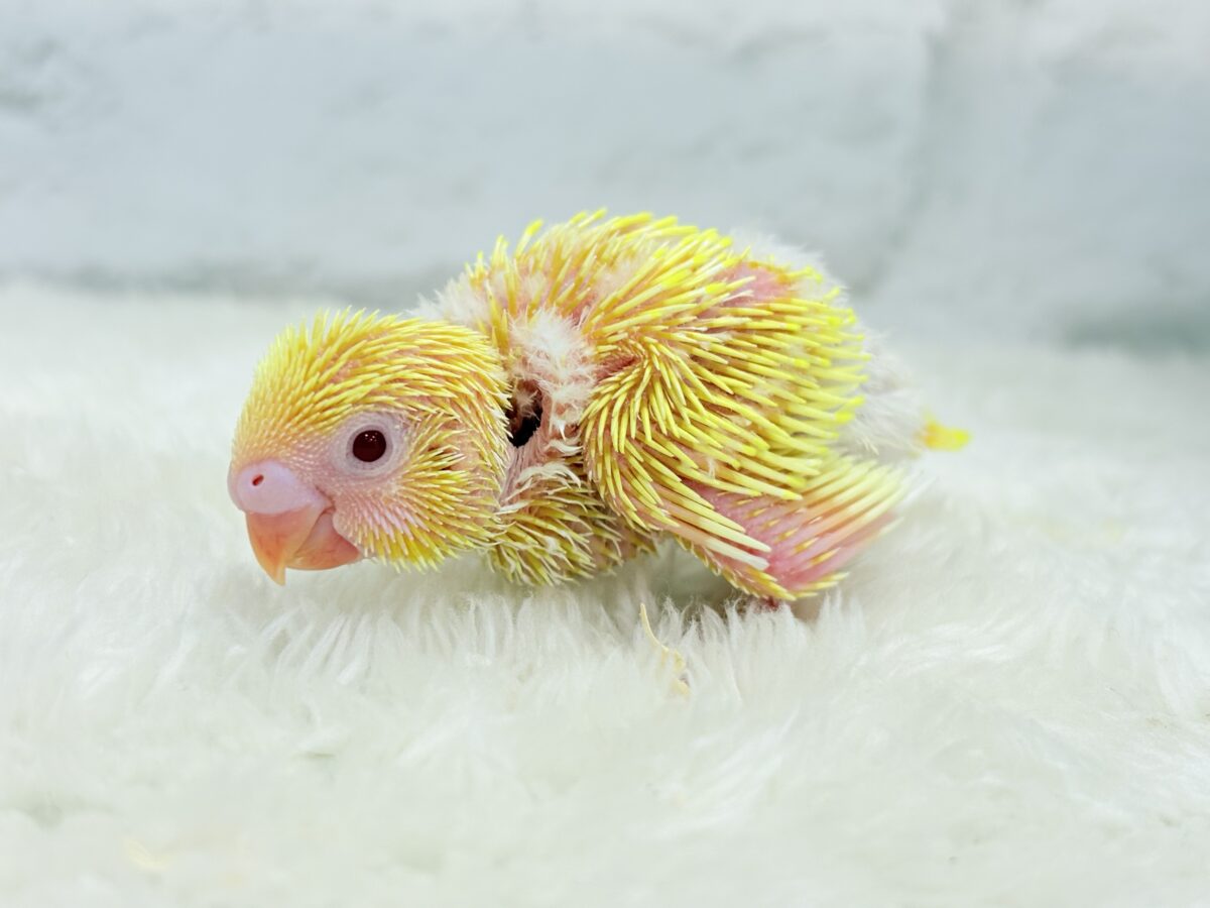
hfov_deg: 36.8
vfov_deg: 28.0
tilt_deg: -11.8
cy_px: 454
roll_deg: -3.0
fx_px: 1818
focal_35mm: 52
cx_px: 605
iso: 32
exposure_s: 1/50
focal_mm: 5.96
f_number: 1.6
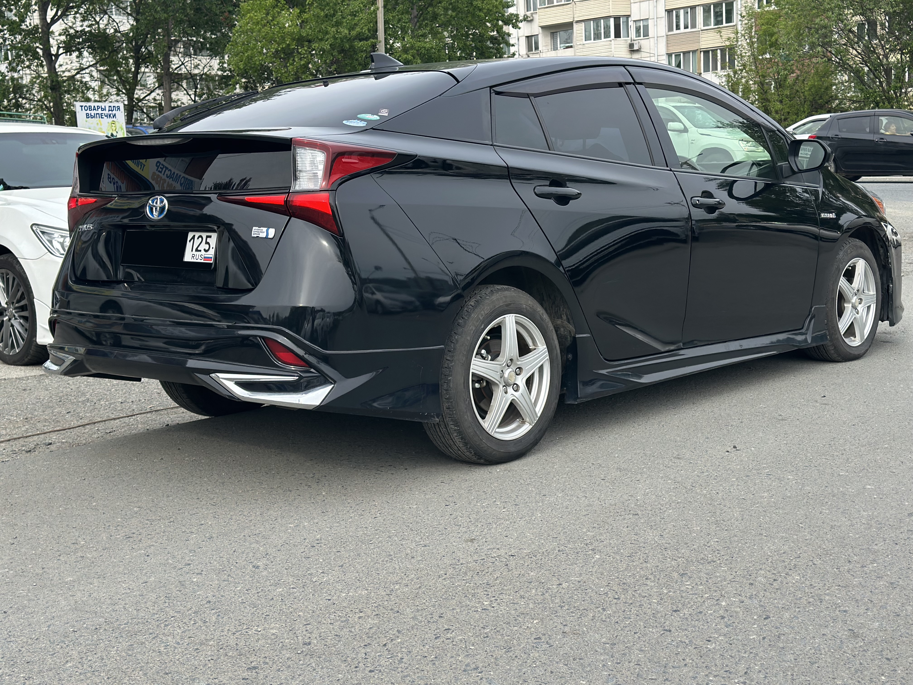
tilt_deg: -7.8
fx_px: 1266
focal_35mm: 48
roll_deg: +3.5
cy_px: 342
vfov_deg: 30.3
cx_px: 456
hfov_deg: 39.7
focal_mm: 6.86
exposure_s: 1/1339
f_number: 1.78
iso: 80
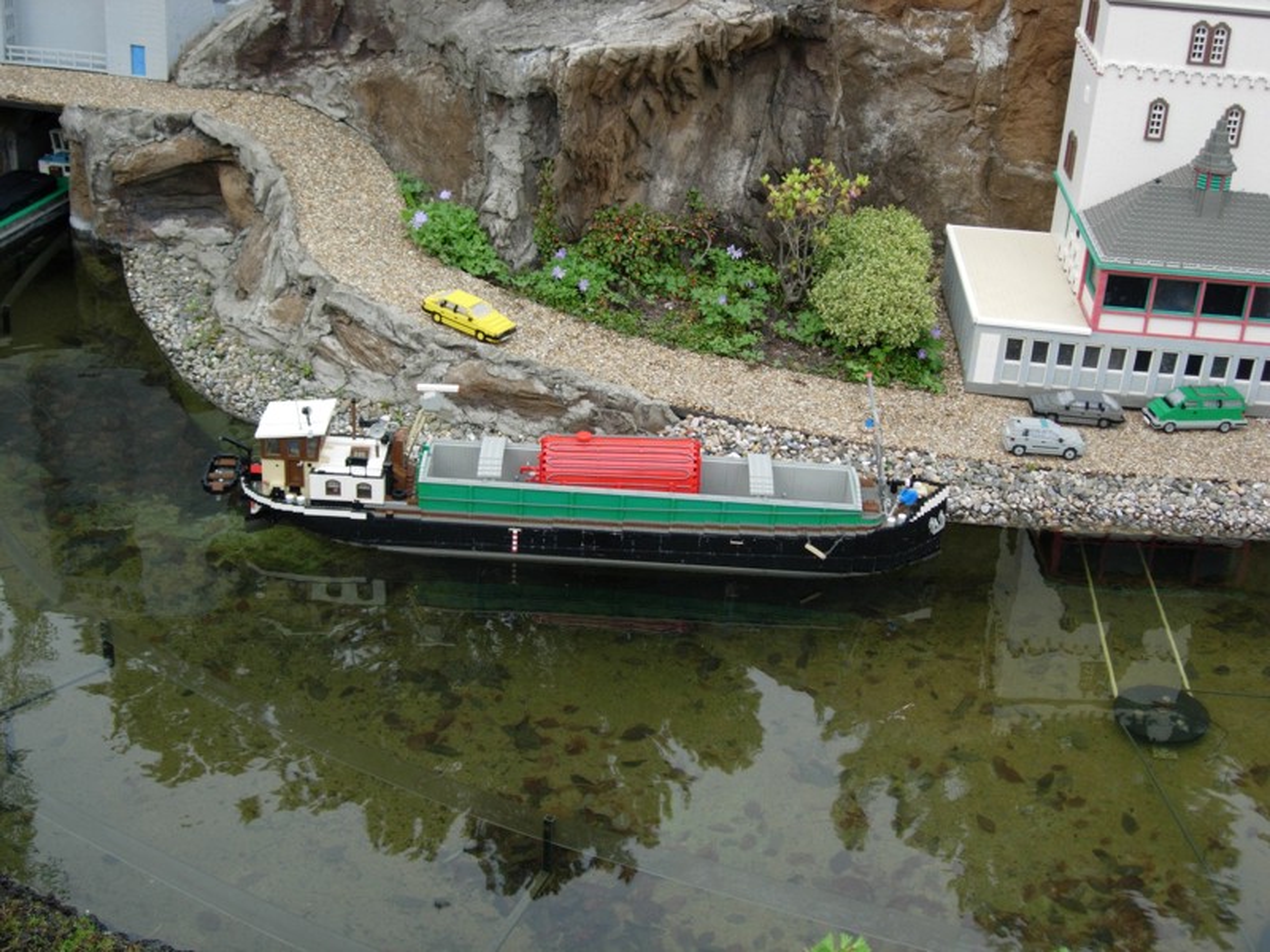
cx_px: 635
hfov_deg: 37.5
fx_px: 1871
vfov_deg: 28.6
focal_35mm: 51
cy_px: 476
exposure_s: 1/395
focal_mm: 10.6
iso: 64
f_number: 3.2
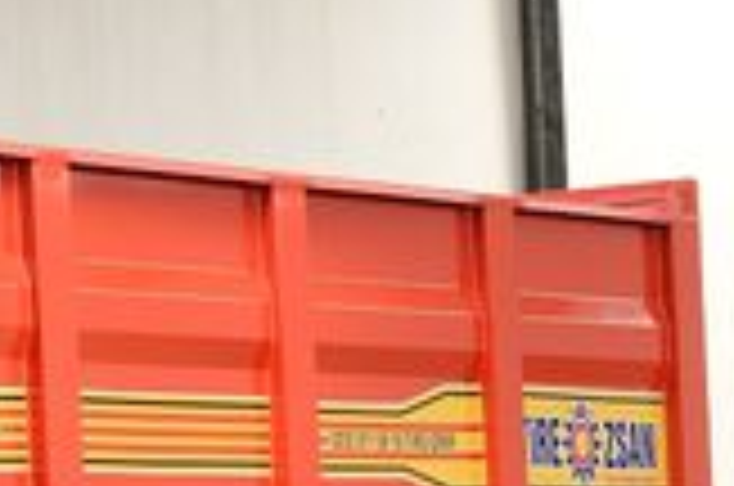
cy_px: 709
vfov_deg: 5.9
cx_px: -225
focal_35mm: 230
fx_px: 4680
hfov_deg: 8.8
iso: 800
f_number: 7.1
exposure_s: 1/320
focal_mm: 50
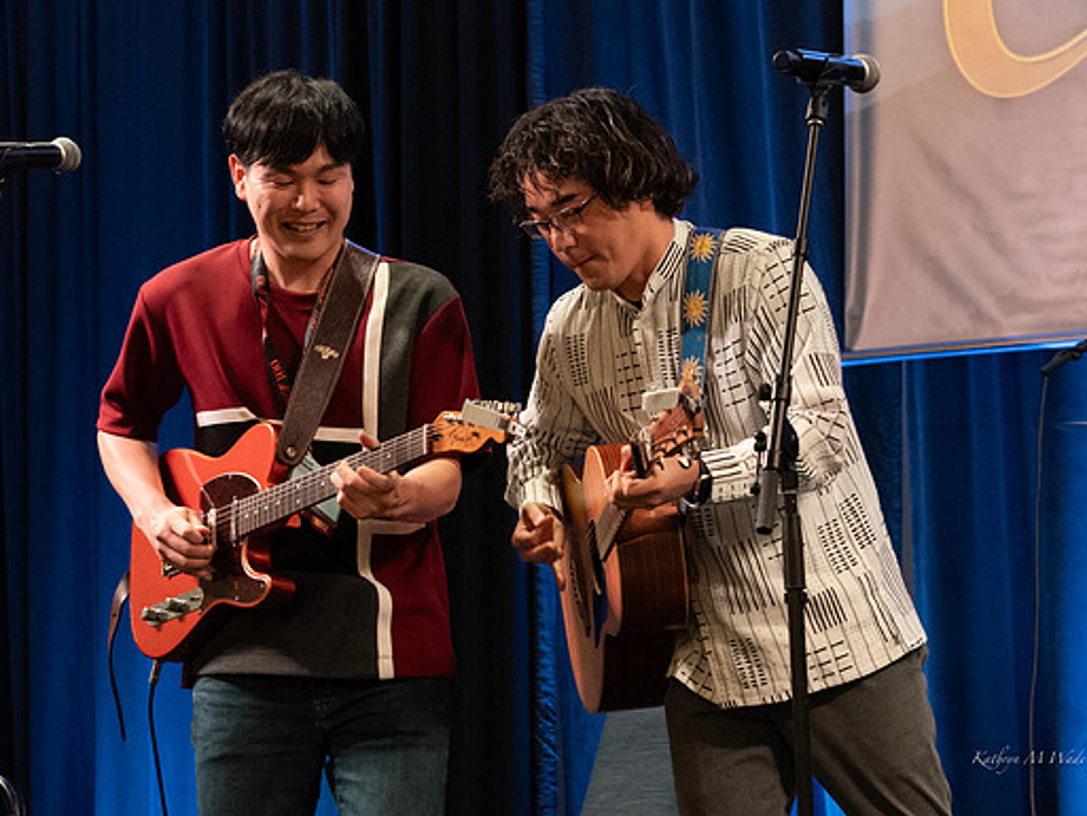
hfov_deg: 18.6
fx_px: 3298
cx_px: 746
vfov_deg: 14.1
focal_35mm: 105
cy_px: 417
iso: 6400
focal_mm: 69
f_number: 5.6
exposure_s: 1/250
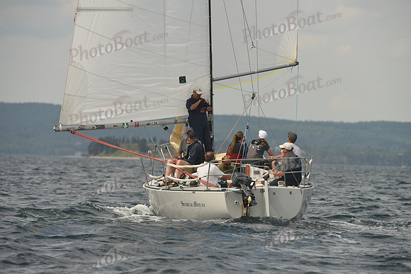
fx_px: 3882
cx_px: 206
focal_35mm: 340
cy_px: 137
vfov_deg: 4.0
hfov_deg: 6.1
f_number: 6.3
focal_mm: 340
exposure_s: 1/1000
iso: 250
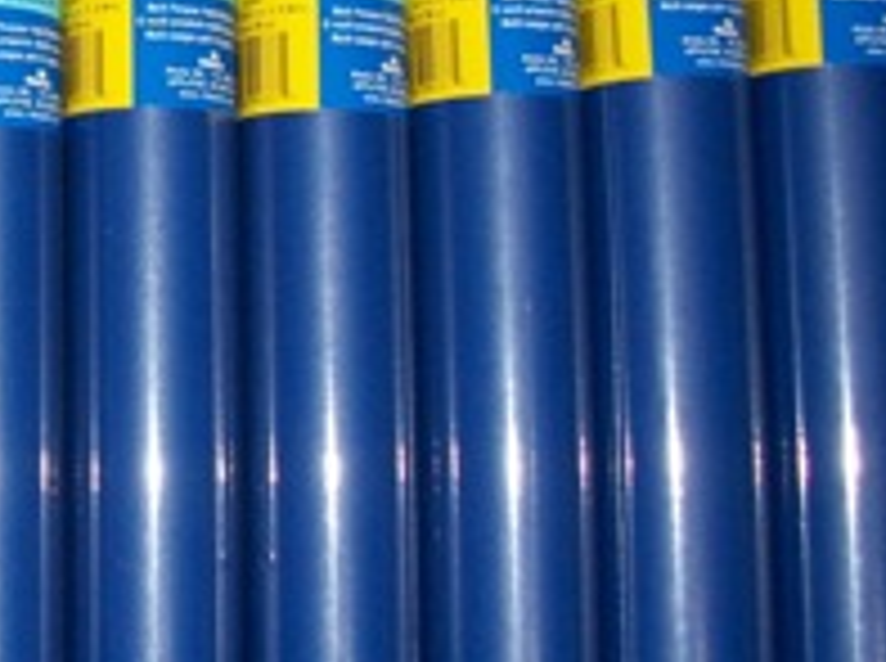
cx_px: -76
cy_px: 34
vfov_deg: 16.3
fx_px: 2274
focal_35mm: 89
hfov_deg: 21.0
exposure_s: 1/125
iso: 200
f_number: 3.1
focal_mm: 6.3
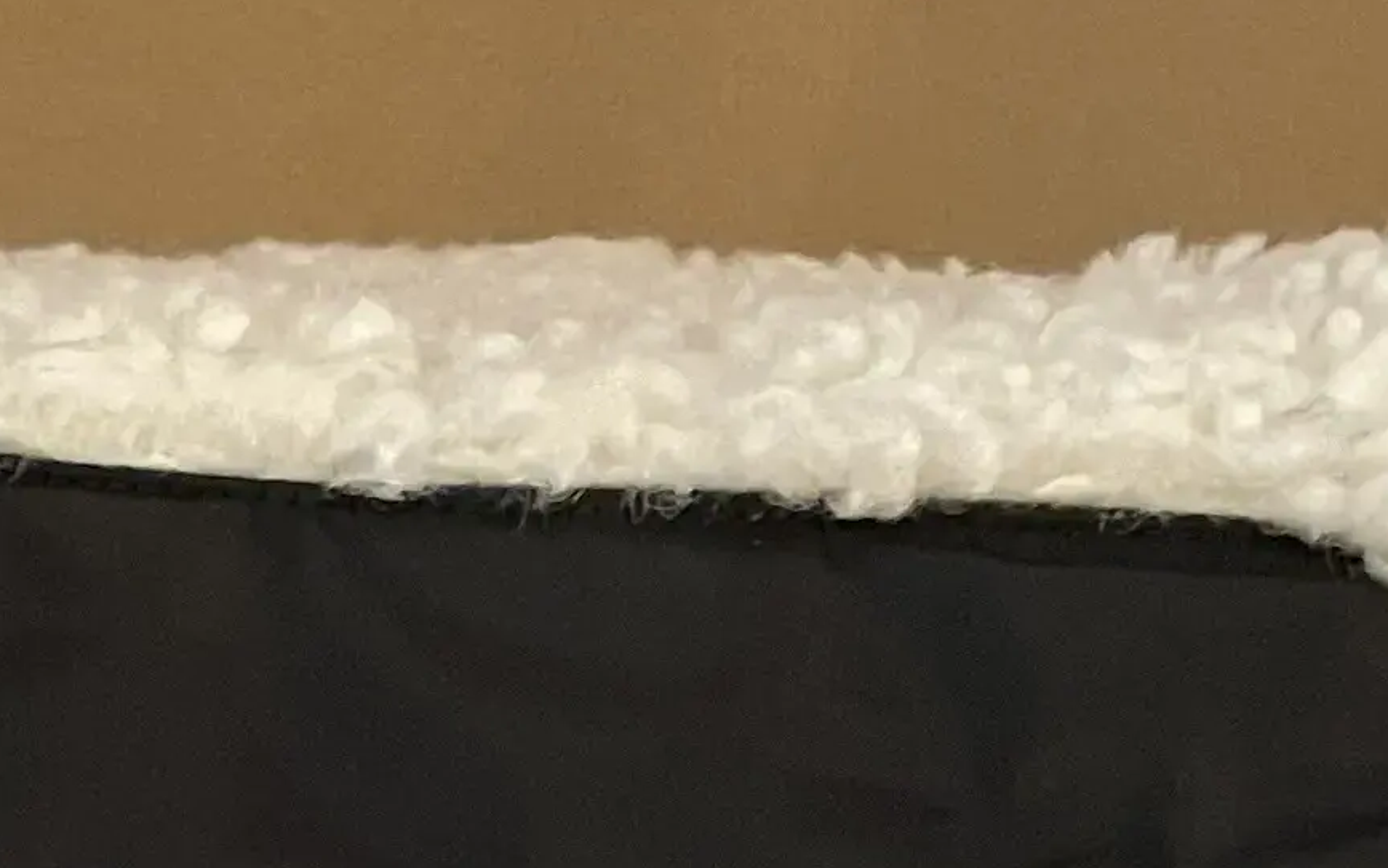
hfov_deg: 16.1
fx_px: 4843
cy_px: 1539
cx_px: 168
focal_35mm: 128
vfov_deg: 9.7
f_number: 1.6
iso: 320
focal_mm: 4.2
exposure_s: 1/50
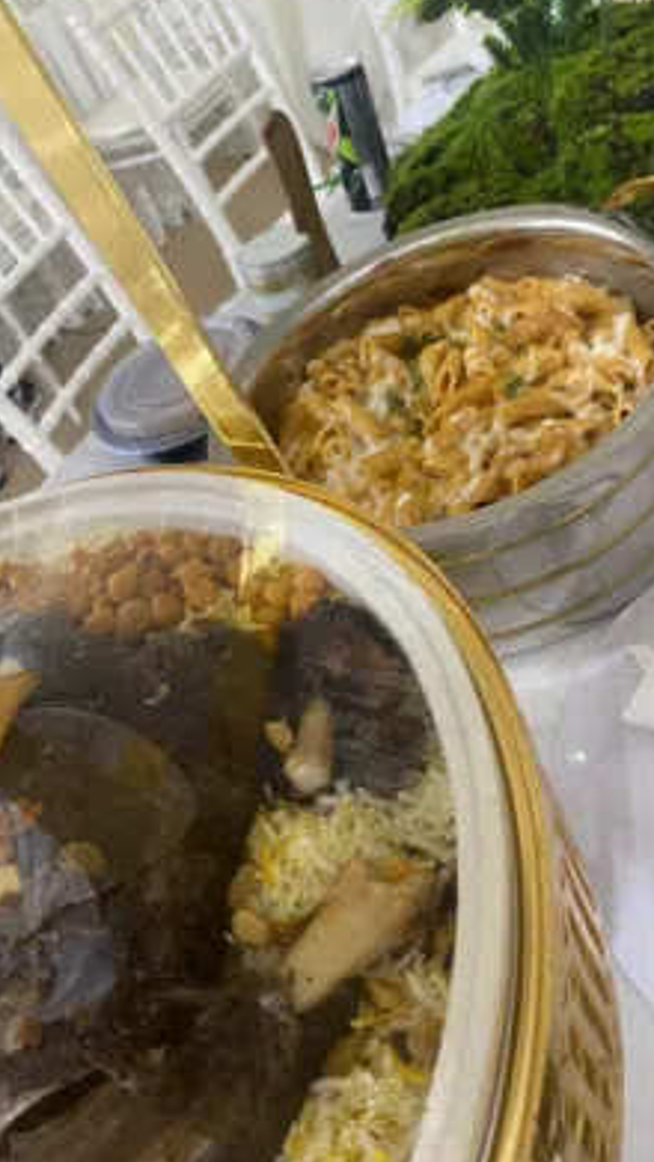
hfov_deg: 40.2
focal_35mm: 29
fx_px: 894
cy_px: 574
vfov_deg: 66.1
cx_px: 345
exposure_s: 1/50
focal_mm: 4.25
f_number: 1.8
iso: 250
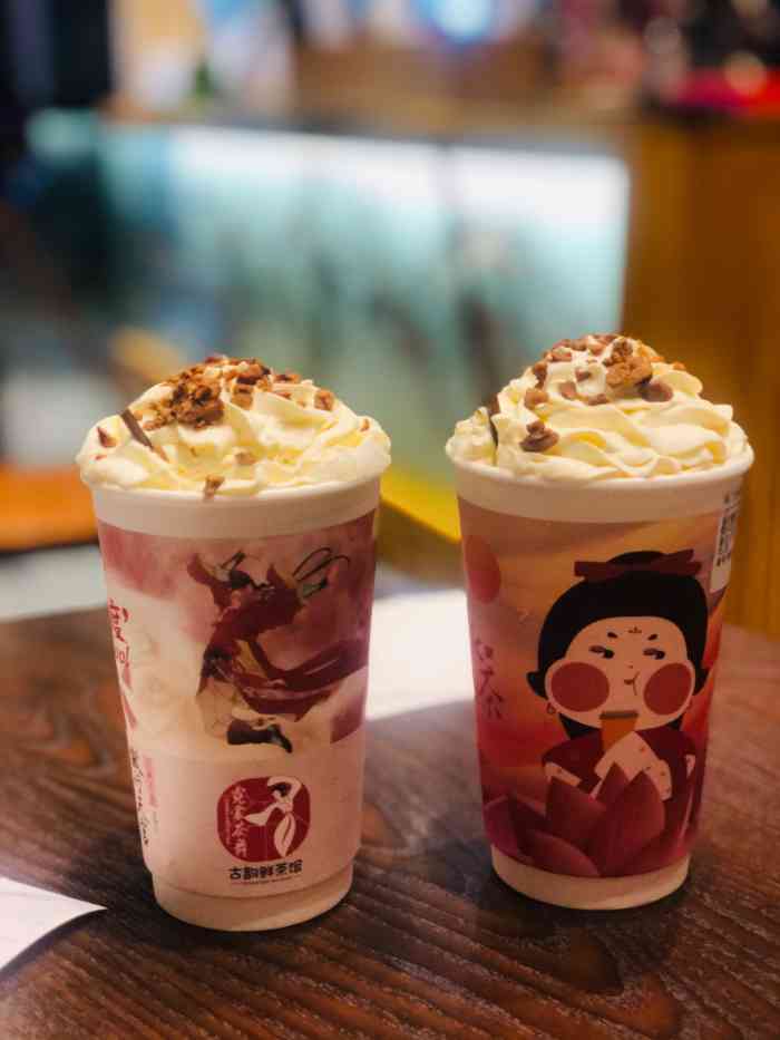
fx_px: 1562
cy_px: 520
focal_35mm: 52
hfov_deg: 28.0
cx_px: 390
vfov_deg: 36.8
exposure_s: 1/60
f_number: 2.4
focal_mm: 6
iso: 125
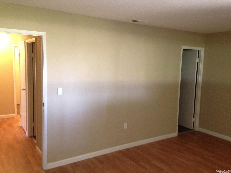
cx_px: 116
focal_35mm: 33
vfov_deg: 42.9
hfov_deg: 55.4
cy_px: 86
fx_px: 220
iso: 320
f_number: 2.4
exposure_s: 1/20
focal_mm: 4.12
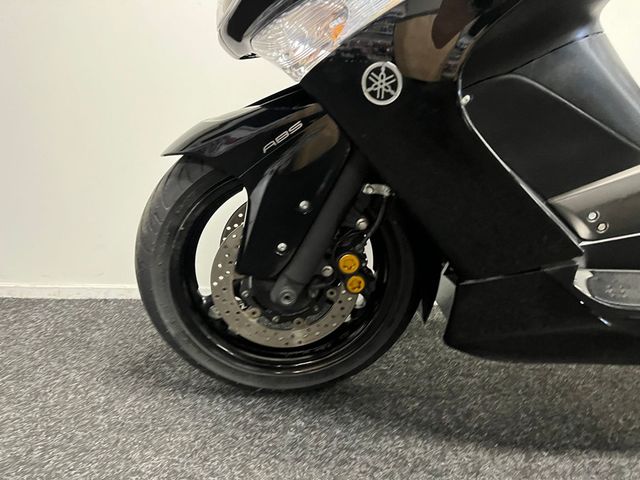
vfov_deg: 53.1
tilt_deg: -13.1
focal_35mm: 26
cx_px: 320
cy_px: 240
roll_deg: -2.5
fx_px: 481
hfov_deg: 67.3
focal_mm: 5.1
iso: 500
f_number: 1.6
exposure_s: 1/33
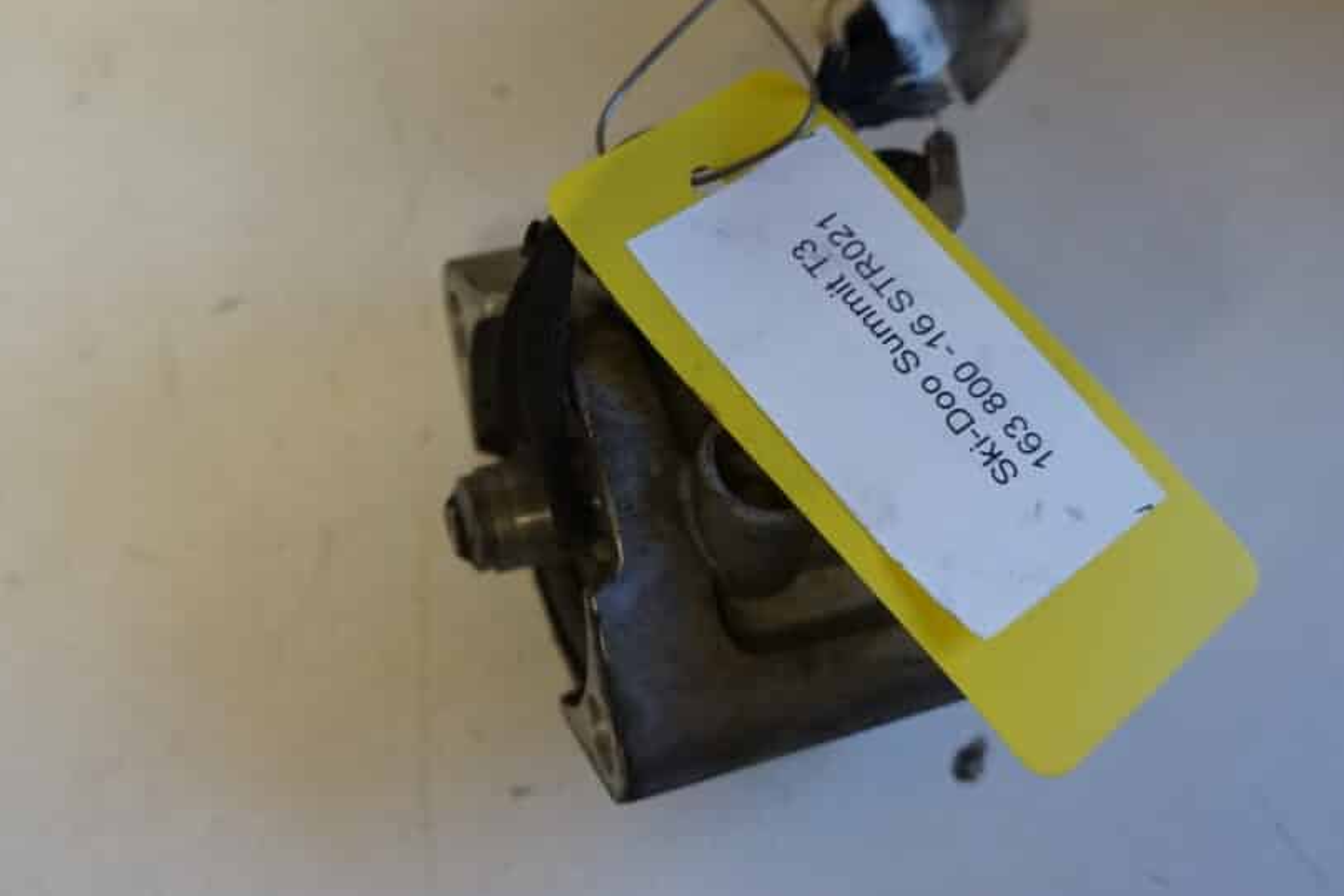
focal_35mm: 38
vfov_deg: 34.9
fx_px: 1419
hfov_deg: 50.6
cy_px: 340
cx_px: 597
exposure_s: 1/60
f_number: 4
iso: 800
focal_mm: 20
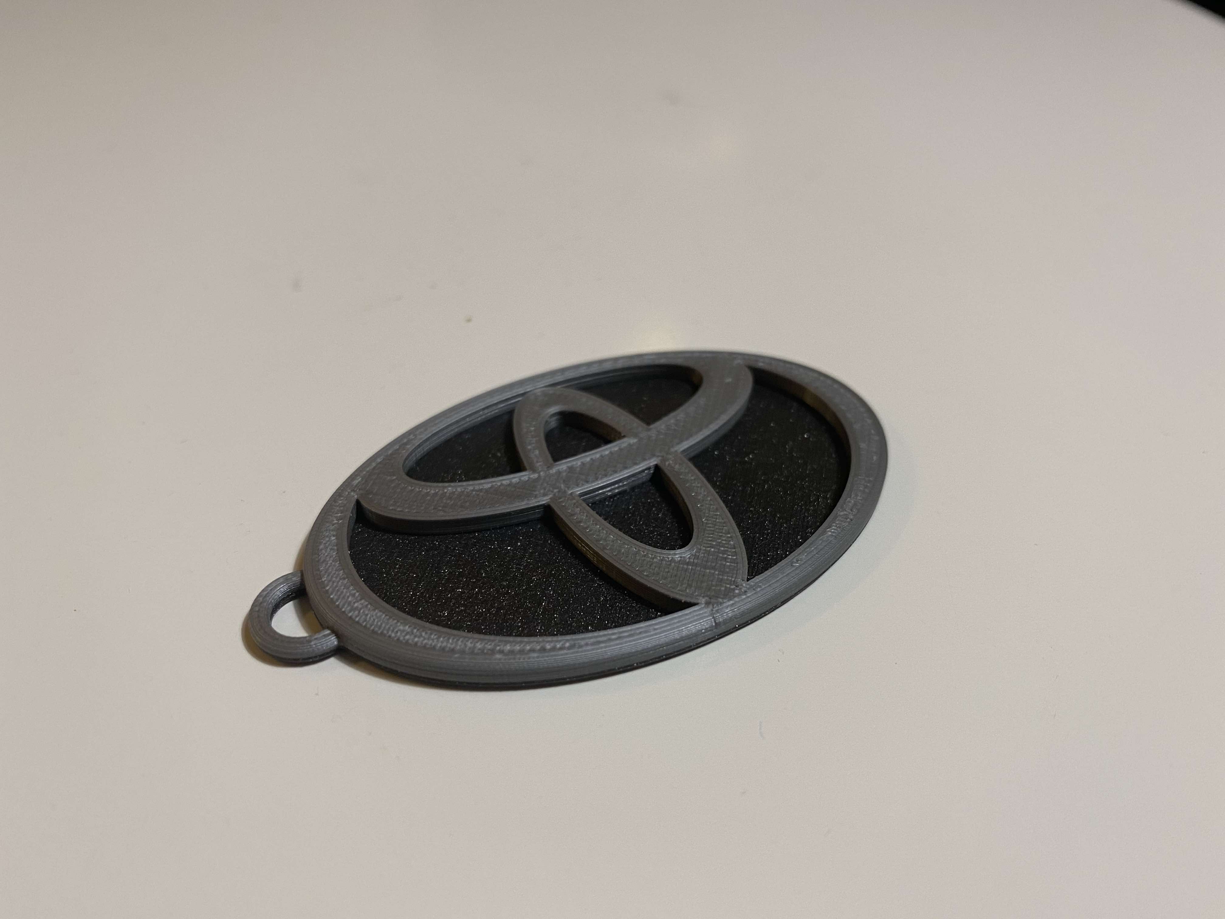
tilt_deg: -40.4
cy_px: 460
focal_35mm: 26
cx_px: 612
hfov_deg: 67.3
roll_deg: -1.8
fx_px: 920
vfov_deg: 53.1
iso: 80
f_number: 1.8
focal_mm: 4.25
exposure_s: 1/50
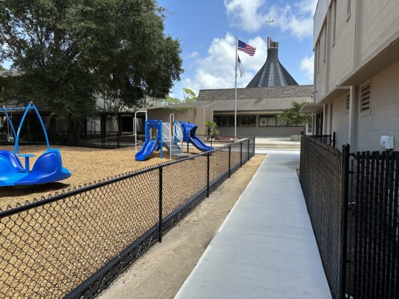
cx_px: 200
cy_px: 150
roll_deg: -0.6
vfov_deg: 56.8
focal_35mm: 24
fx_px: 277
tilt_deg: -5.0
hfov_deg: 71.6
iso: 80
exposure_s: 1/2252
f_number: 1.78
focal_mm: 6.86
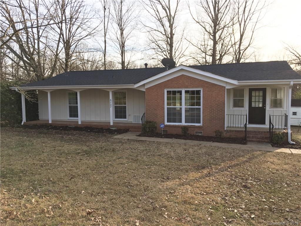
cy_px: 113
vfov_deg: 48.2
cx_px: 150
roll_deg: +1.4
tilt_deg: -3.8
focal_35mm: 29
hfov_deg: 61.7
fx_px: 252
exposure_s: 1/466
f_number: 2.2
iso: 25
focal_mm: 4.15
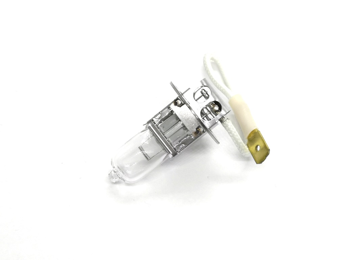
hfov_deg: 29.8
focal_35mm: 65
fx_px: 650
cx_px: 173
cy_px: 130
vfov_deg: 22.6
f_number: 1.8
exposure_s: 1/122
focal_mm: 3.95
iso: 50
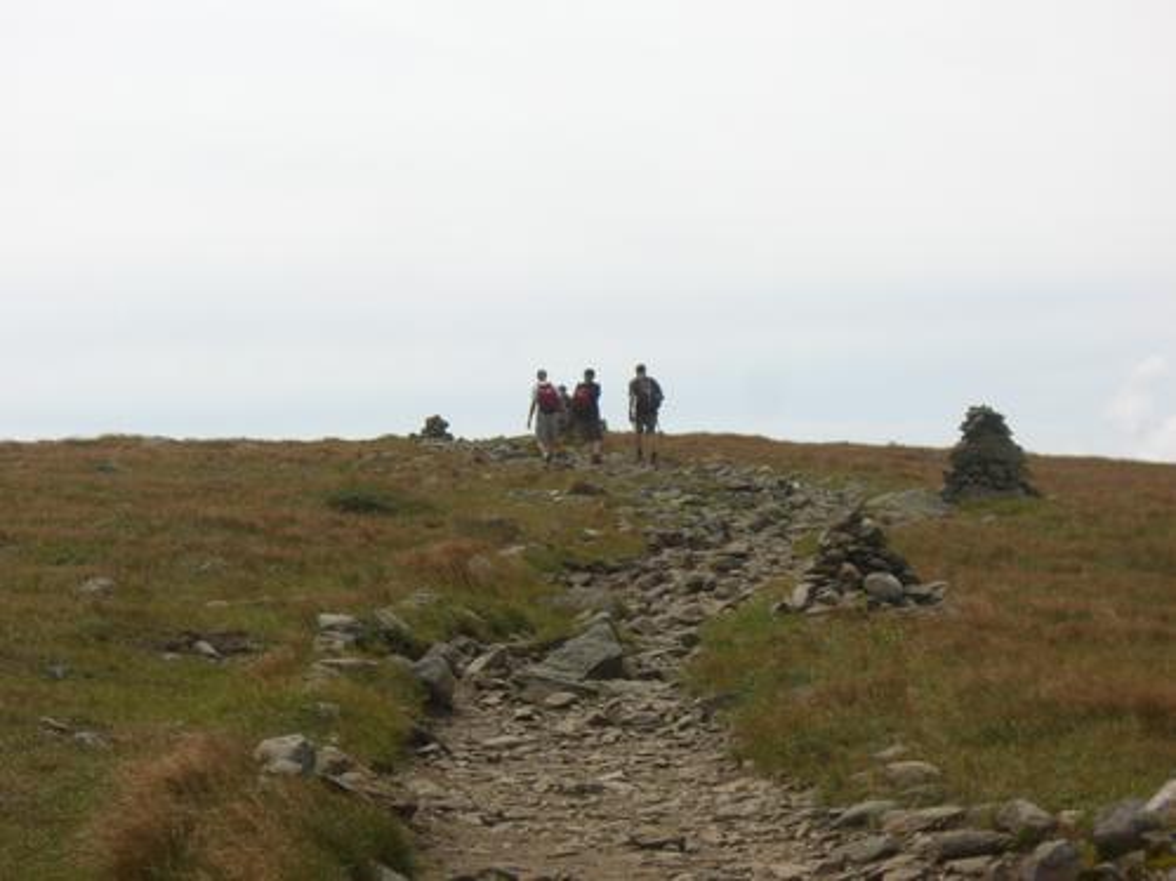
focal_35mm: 114
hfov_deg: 17.3
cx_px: 588
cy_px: 440
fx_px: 3872
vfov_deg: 13.0
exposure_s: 1/400
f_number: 5.4
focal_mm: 23.7
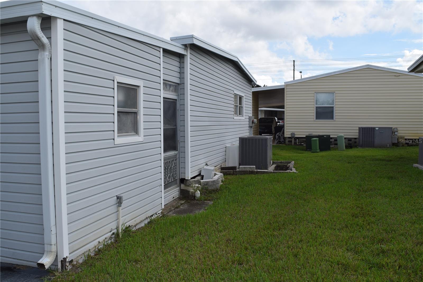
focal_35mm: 30
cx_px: 212
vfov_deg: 43.6
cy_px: 141
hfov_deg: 61.9
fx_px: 352
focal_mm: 20
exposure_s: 1/200
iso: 100
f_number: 10
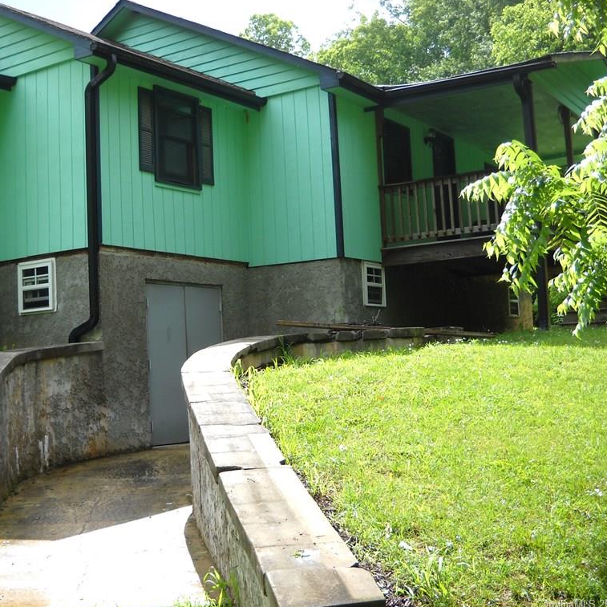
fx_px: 972
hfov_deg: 34.4
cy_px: 304
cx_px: 217
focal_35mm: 49
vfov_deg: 34.7
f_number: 3.1
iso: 64
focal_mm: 6.72
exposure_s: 1/337
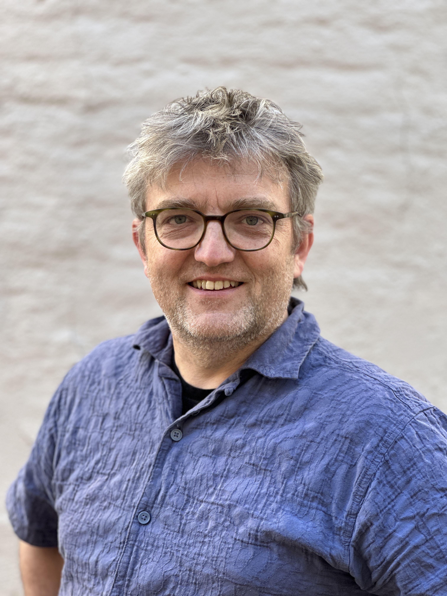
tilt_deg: -0.6
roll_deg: -1.0
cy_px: 298
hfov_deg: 19.1
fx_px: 1326
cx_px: 224
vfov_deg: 25.3
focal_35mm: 77
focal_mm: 9
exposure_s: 1/121
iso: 100
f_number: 2.8
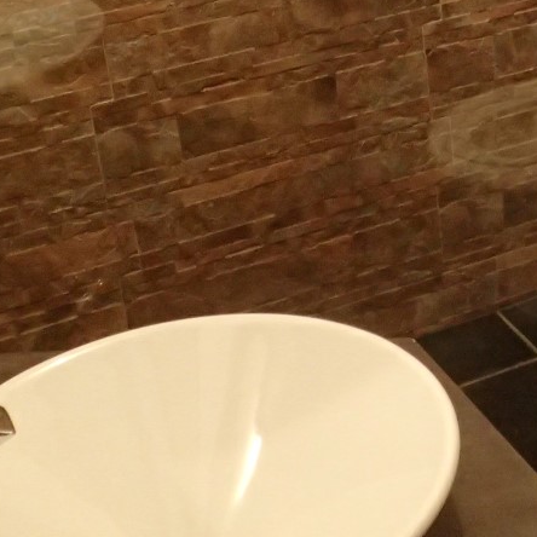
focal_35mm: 86
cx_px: 553
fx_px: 1509
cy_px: 48
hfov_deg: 19.5
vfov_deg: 19.8
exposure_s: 1/20
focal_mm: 5.5
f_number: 2.3
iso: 800
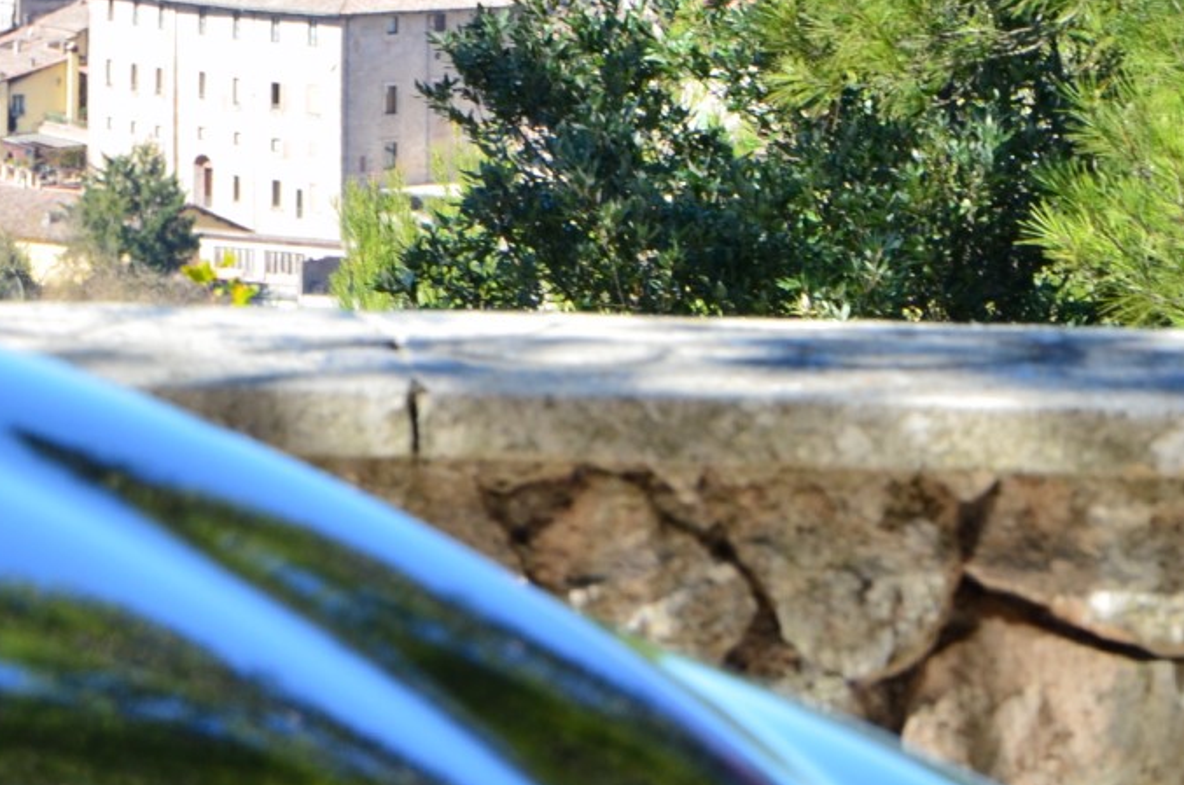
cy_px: 343
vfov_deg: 3.6
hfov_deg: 5.4
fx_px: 12451
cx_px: -165
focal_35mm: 379
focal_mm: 105
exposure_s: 1/200
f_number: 10
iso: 400
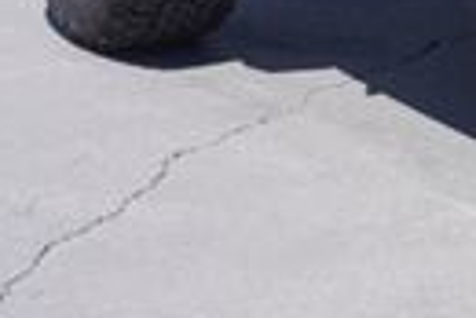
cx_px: 981
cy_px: -175
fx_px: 2256
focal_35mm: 170
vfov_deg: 7.9
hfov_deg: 10.9
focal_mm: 23
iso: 100
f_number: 6.3
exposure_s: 1/160
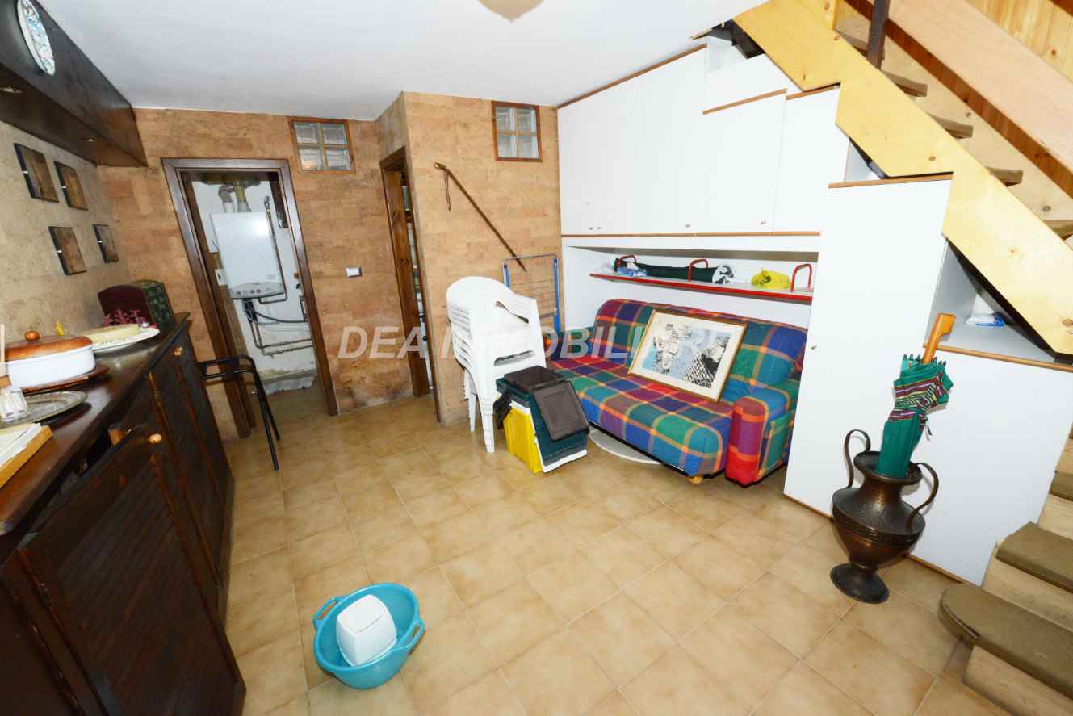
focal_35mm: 14
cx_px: 536
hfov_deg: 104.2
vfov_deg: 81.3
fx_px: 417
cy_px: 358
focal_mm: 14
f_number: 22
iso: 3200
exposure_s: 1/60
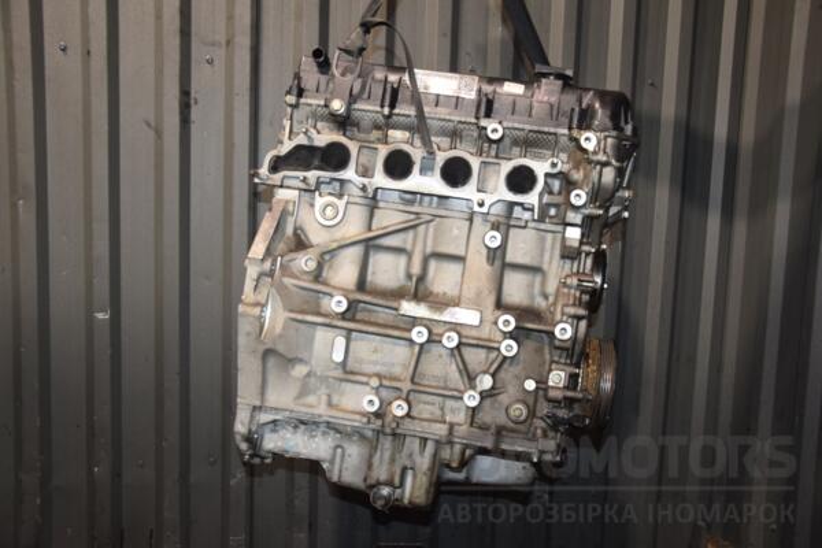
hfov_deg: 53.1
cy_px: 274
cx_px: 411
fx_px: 822
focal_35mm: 36
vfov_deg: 36.9
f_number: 5
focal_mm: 24
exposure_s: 1/60
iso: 800
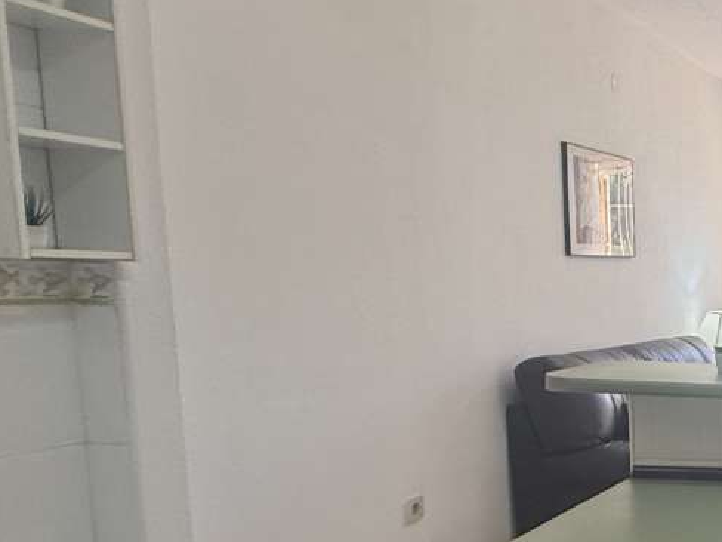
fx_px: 897
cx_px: 1034
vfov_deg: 33.1
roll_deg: -2.0
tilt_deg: -7.4
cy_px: 393
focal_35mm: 43
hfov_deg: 29.9
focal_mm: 2.22
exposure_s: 1/100
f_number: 2.2
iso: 64
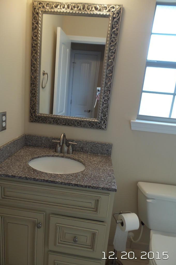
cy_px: 133
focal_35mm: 24
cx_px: 79
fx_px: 176
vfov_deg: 73.8
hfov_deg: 53.0
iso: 125
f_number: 2.8
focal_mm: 4.1
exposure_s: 1/30
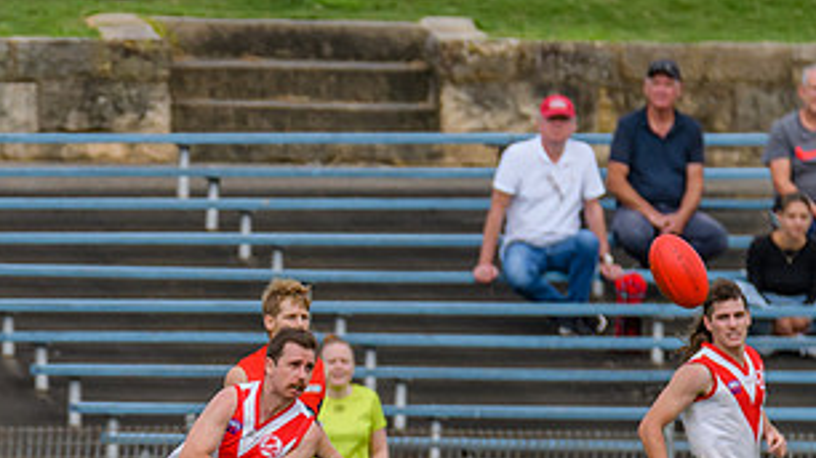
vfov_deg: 0.9
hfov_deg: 1.7
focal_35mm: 1307
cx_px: 195
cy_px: 514
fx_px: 28275
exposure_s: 1/2500
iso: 800
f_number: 6
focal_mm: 450
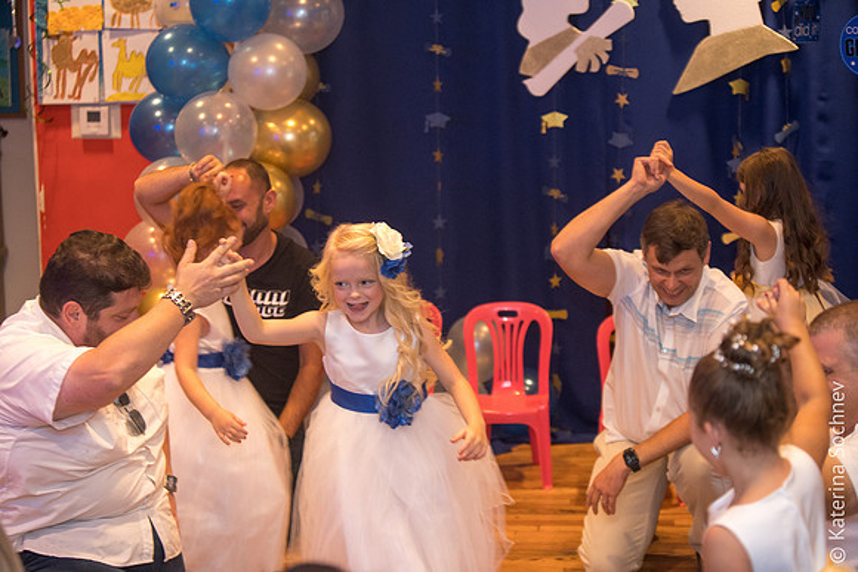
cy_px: 286
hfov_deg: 28.8
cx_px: 429
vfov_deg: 19.5
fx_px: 1669
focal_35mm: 70
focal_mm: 70
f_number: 2.8
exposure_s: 1/200
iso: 3200
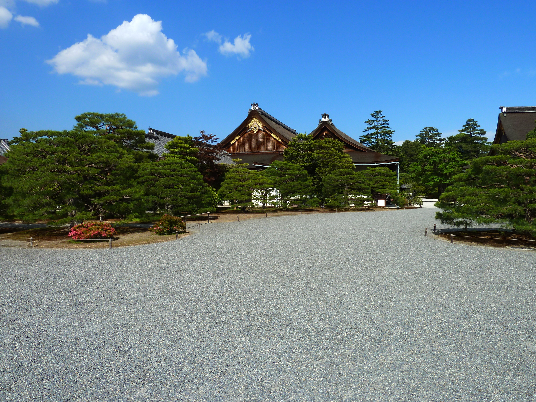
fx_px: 387
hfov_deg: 69.4
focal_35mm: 25
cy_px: 201
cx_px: 268
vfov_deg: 54.9
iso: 80
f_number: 5
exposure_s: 1/400
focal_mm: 4.1
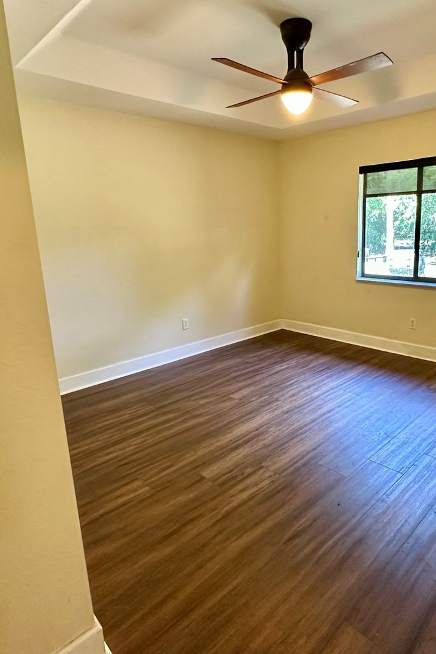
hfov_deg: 56.5
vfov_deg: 78.5
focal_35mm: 22
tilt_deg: -11.3
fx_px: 400
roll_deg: +1.3
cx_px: 275
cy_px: 307
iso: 400
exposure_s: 1/60
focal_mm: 2.22
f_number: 2.2
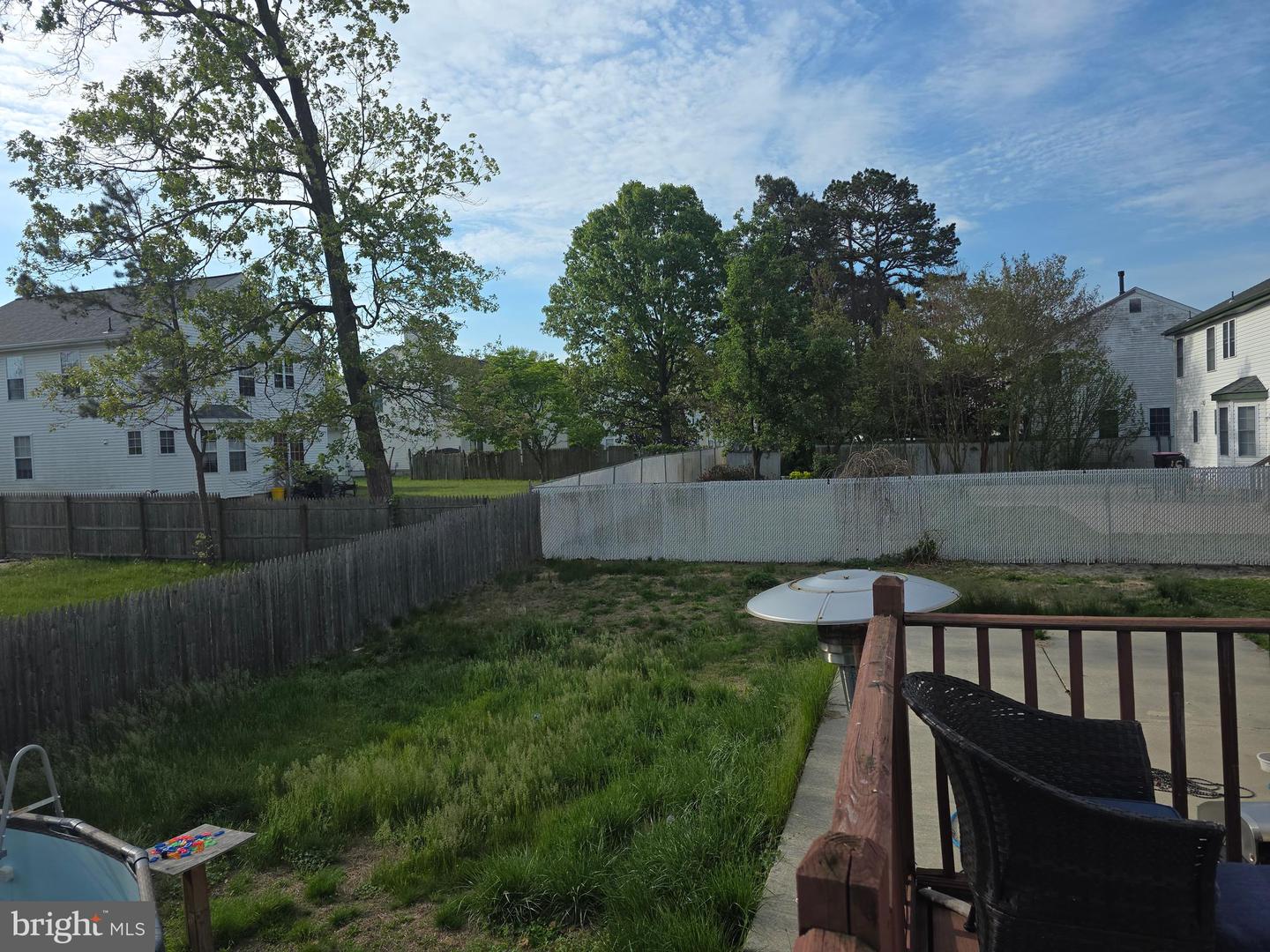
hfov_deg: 73.9
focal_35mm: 23
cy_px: 476
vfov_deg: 58.9
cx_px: 635
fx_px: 844
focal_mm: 6.3
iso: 12
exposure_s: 1/801
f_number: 1.7
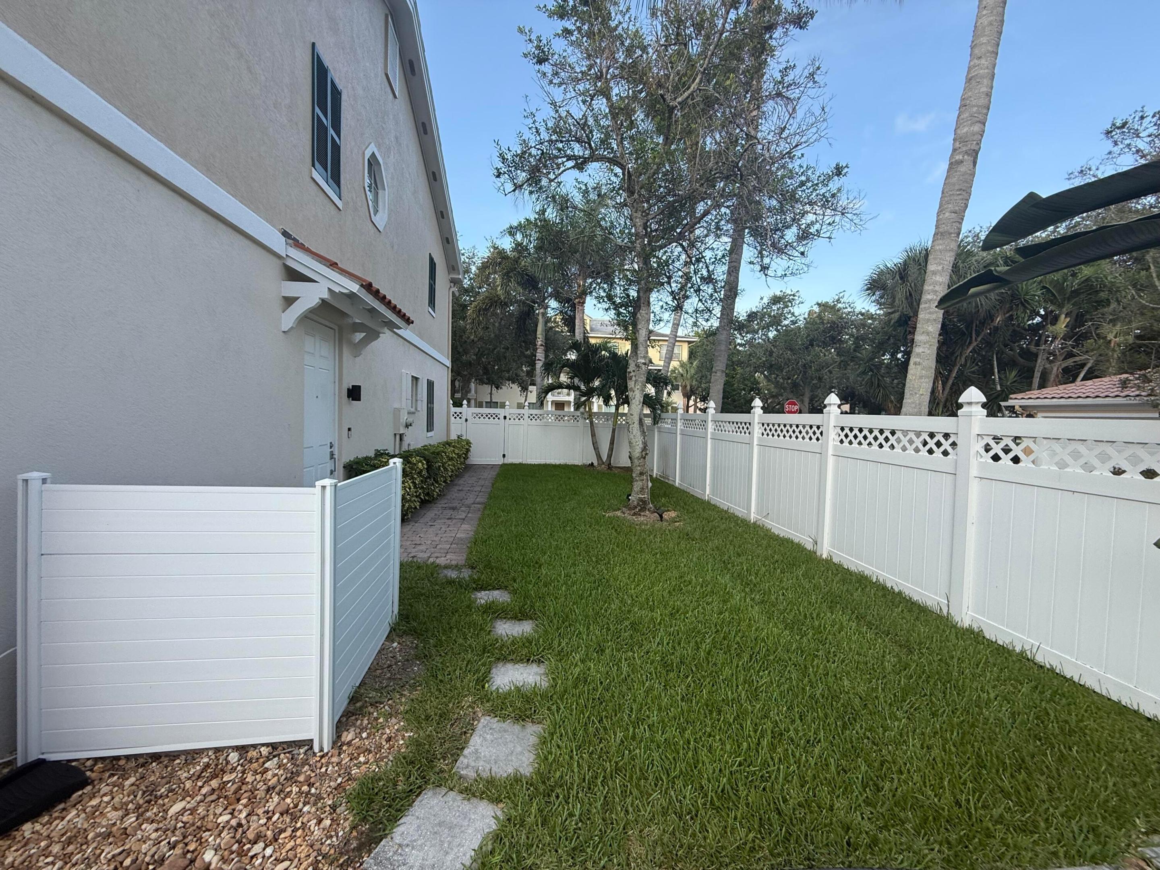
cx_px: 580
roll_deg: -1.3
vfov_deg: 85.7
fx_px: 469
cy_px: 435
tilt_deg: -2.3
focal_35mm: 14
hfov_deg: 102.1
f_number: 2.2
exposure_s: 1/405
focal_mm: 2.22
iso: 64
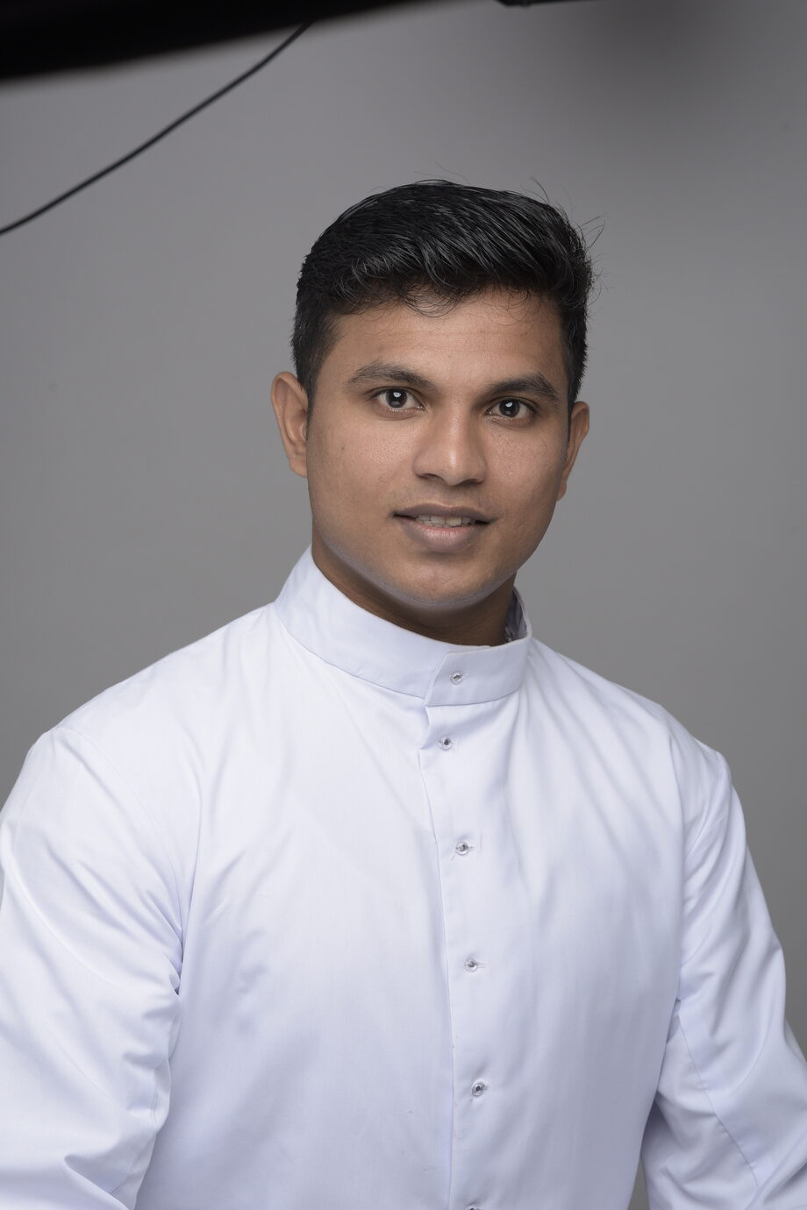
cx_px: 404
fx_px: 2858
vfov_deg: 23.9
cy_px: 605
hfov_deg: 16.1
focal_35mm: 85
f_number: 11
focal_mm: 85
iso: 160
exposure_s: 1/160
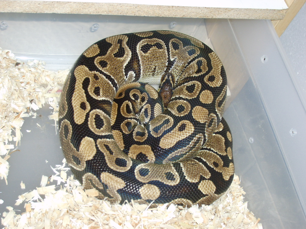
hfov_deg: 36.8
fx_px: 460
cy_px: 114
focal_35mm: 52
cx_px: 153
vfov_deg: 28.0
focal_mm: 8.7
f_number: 3.3
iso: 100
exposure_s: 1/45
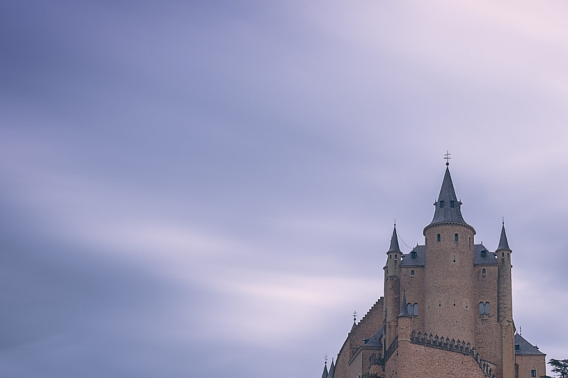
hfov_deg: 34.8
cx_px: 437
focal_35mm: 56
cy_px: 322
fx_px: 883
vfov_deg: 23.7
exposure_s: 4
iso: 200
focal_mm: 20.9
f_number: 8
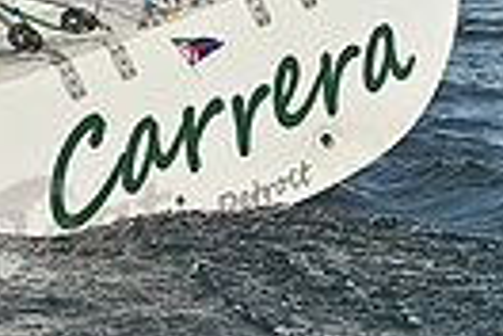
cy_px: -277
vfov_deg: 4.4
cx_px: -457
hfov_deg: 6.5
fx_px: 4289
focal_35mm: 307
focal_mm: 70
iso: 320
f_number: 6.3
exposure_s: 1/1000
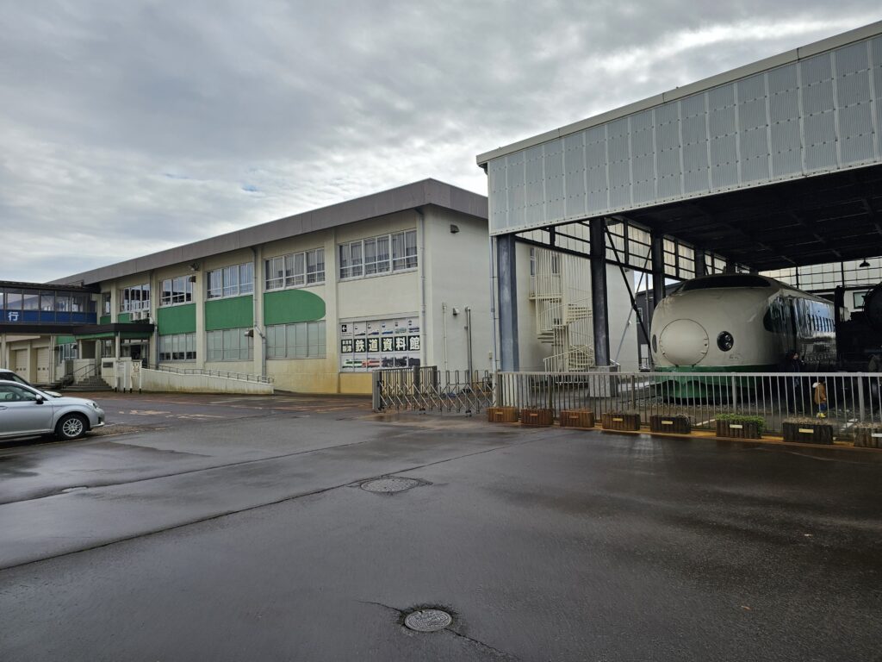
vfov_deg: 58.9
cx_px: 441
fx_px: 586
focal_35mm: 23
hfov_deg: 73.9
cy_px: 331
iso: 10
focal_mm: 6.3
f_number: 1.7
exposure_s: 1/922
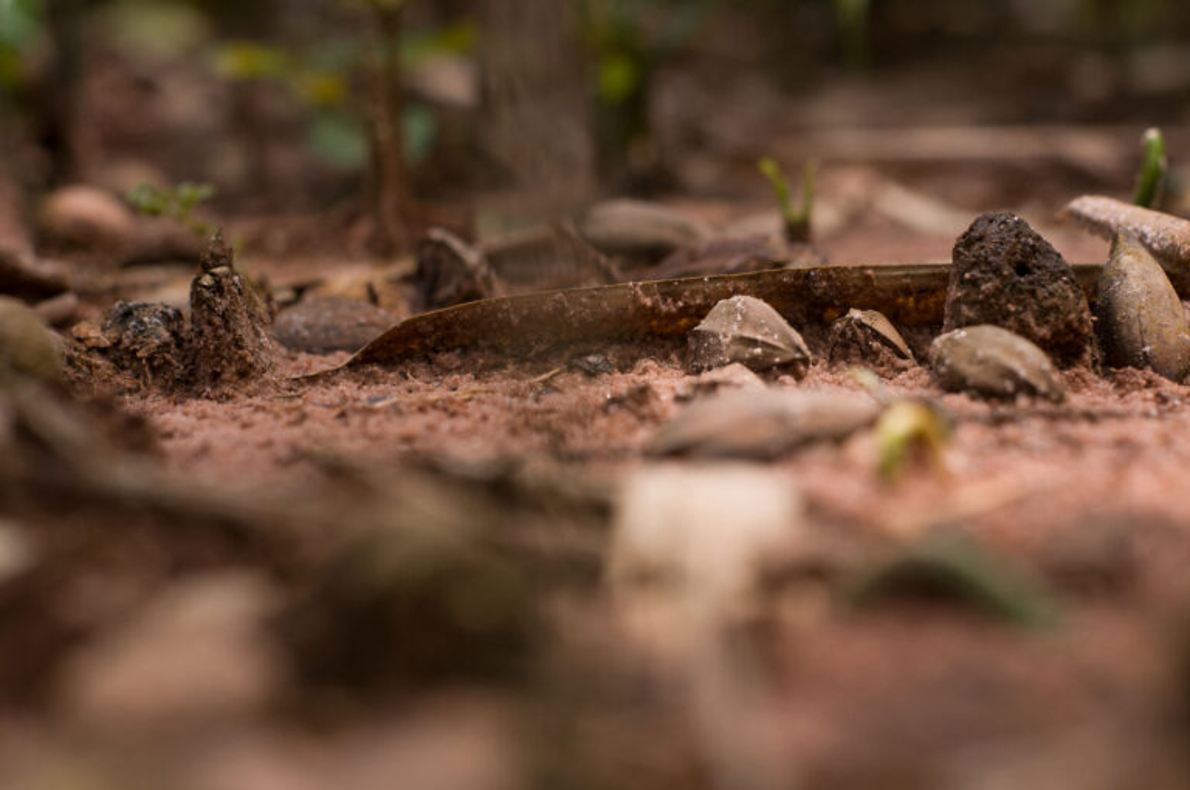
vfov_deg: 18.1
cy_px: 395
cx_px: 595
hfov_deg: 27.0
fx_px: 2476
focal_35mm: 75
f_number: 5.6
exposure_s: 1/640
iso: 400
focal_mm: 50
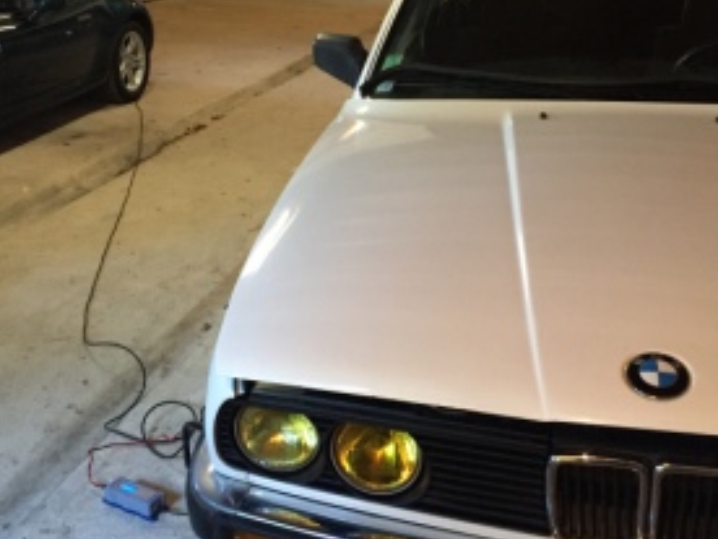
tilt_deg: -15.1
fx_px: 975
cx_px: 364
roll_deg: -0.9
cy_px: 159
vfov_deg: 30.5
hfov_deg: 40.4
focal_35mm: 47
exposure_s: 1/20
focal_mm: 4.15
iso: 250
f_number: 2.2
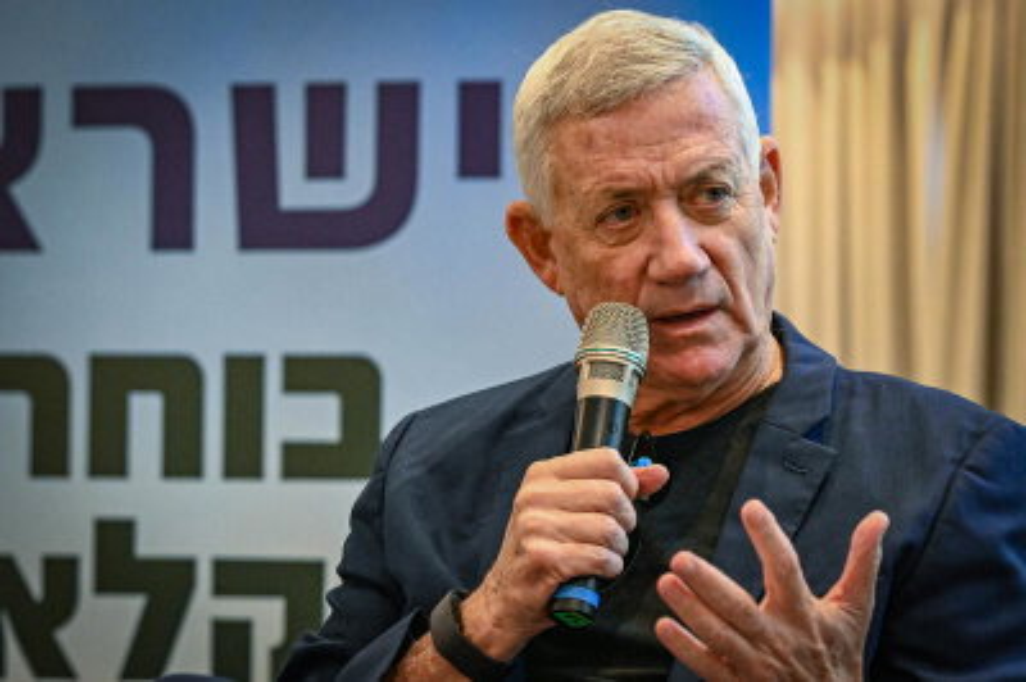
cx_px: 513
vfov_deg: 7.6
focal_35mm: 180
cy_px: 341
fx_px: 5126
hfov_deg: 11.4
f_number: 5
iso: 6400
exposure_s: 1/160
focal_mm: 120
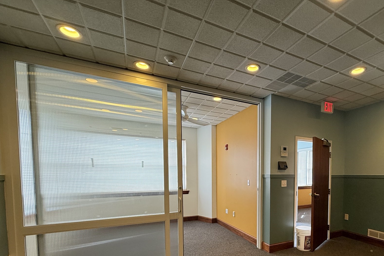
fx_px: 203
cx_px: 246
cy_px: 185
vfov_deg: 61.7
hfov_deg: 84.8
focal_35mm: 19
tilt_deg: -3.1
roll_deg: -0.7
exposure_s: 1/120
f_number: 2.2
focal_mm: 2.22
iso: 160
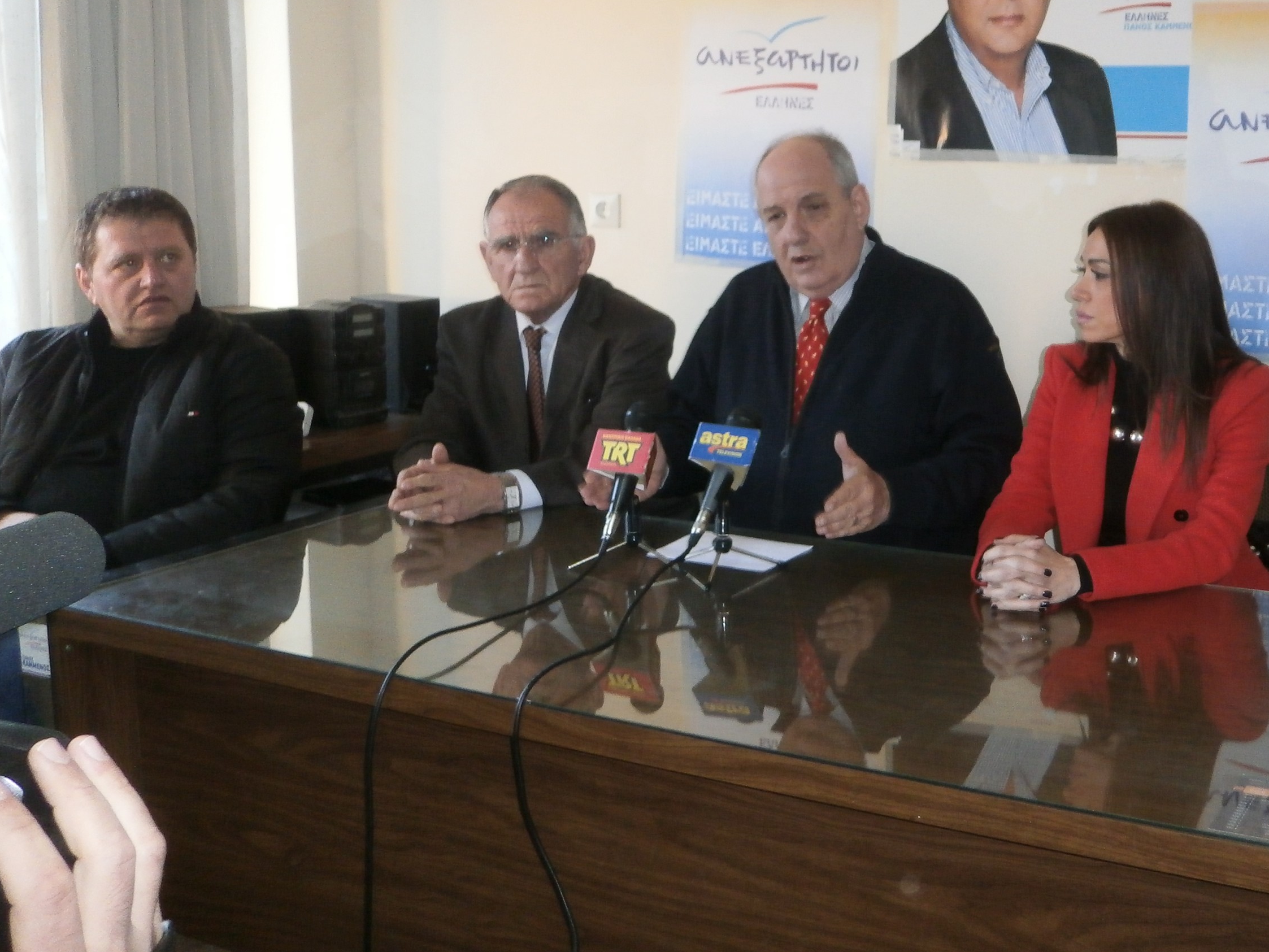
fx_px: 1467
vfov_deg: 35.7
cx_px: 893
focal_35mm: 40
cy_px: 327
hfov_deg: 45.7
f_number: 2.8
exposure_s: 1/30
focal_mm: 4.7
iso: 200
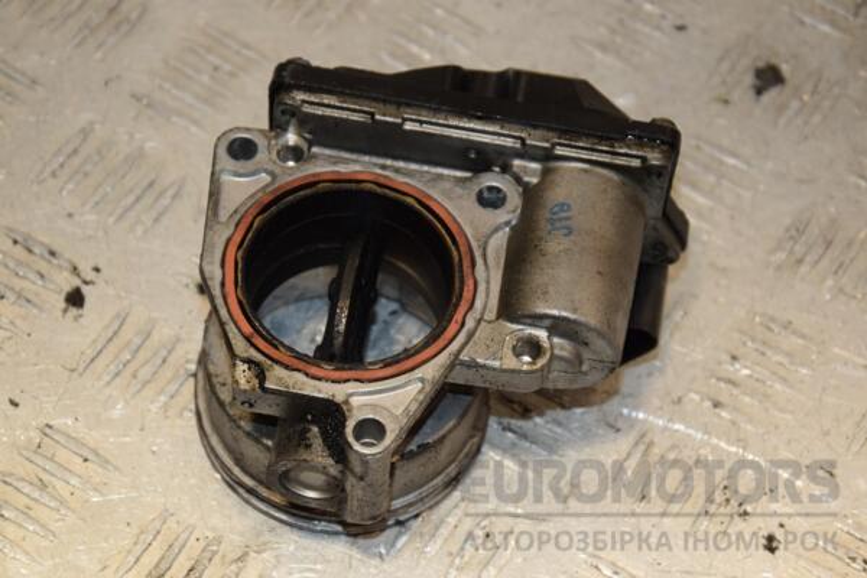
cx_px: 434
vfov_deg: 12.2
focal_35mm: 112
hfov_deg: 18.2
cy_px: 289
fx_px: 2709
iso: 800
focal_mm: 75
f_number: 7.1
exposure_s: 1/200
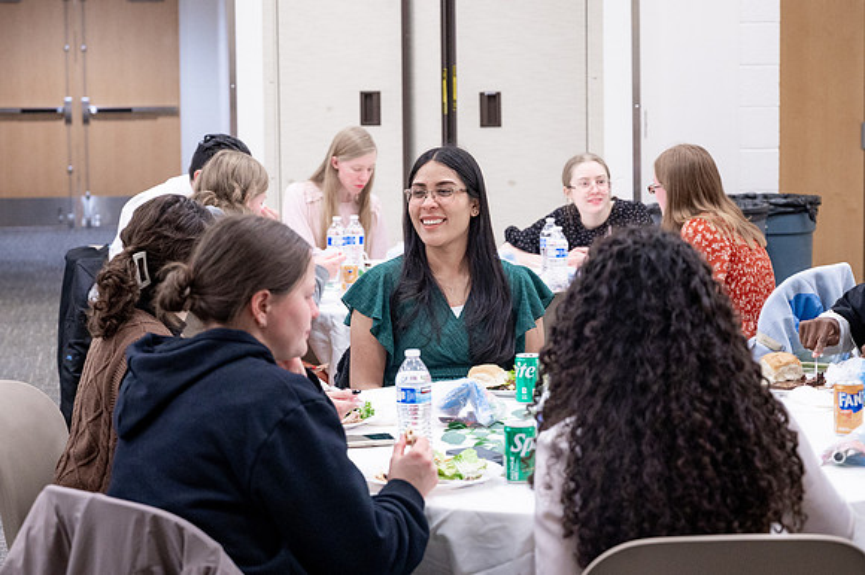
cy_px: 255
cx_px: 438
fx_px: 2112
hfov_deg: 23.1
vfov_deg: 15.5
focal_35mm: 88
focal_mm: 70
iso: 1600
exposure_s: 1/200
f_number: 4
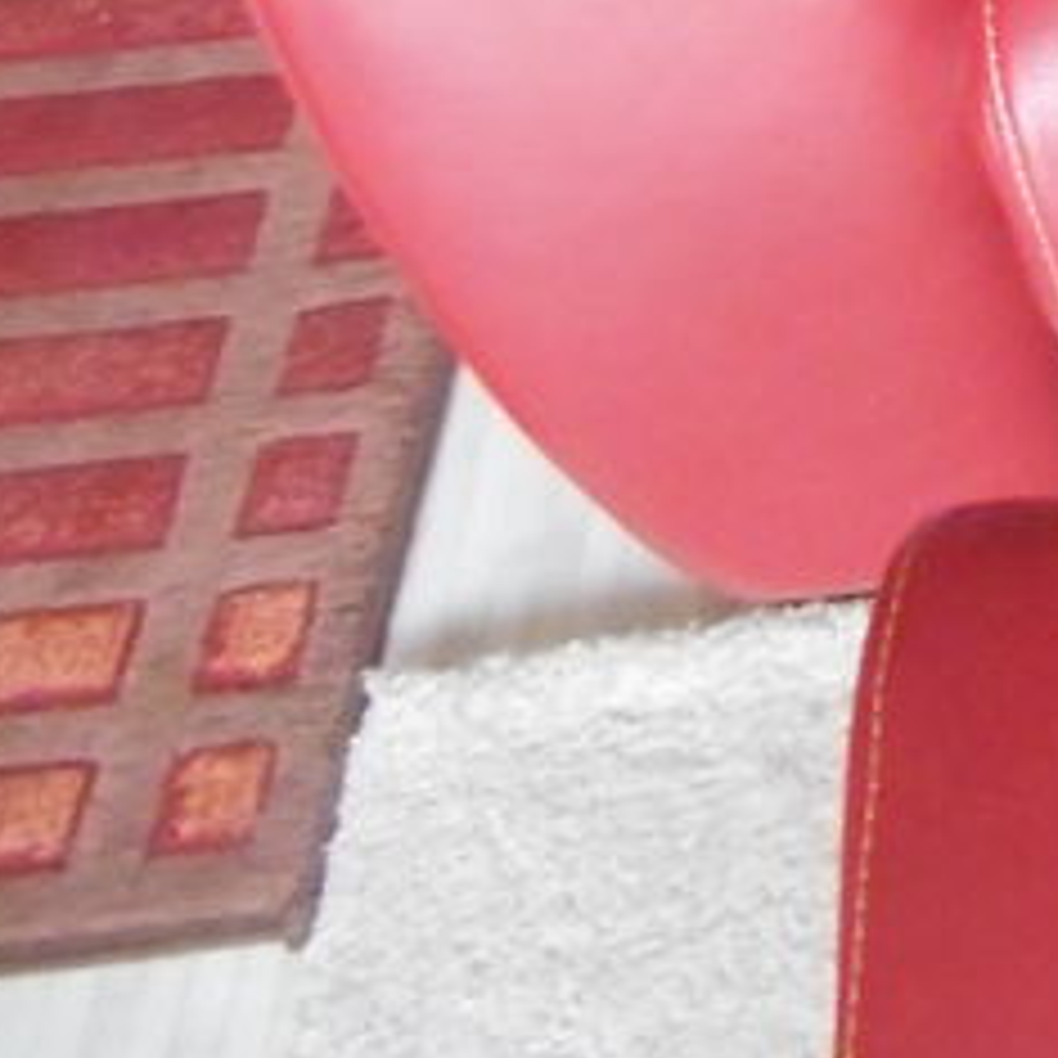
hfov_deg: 15.2
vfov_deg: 16.9
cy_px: -482
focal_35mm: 94
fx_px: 3250
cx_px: 2075
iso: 800
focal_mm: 4.5
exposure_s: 1/50
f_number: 3.7
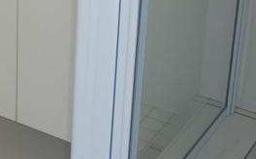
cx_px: -103
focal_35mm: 107
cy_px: -75
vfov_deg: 11.7
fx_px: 746
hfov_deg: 17.9
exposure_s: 1/80
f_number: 2.8
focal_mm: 5.5
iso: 100
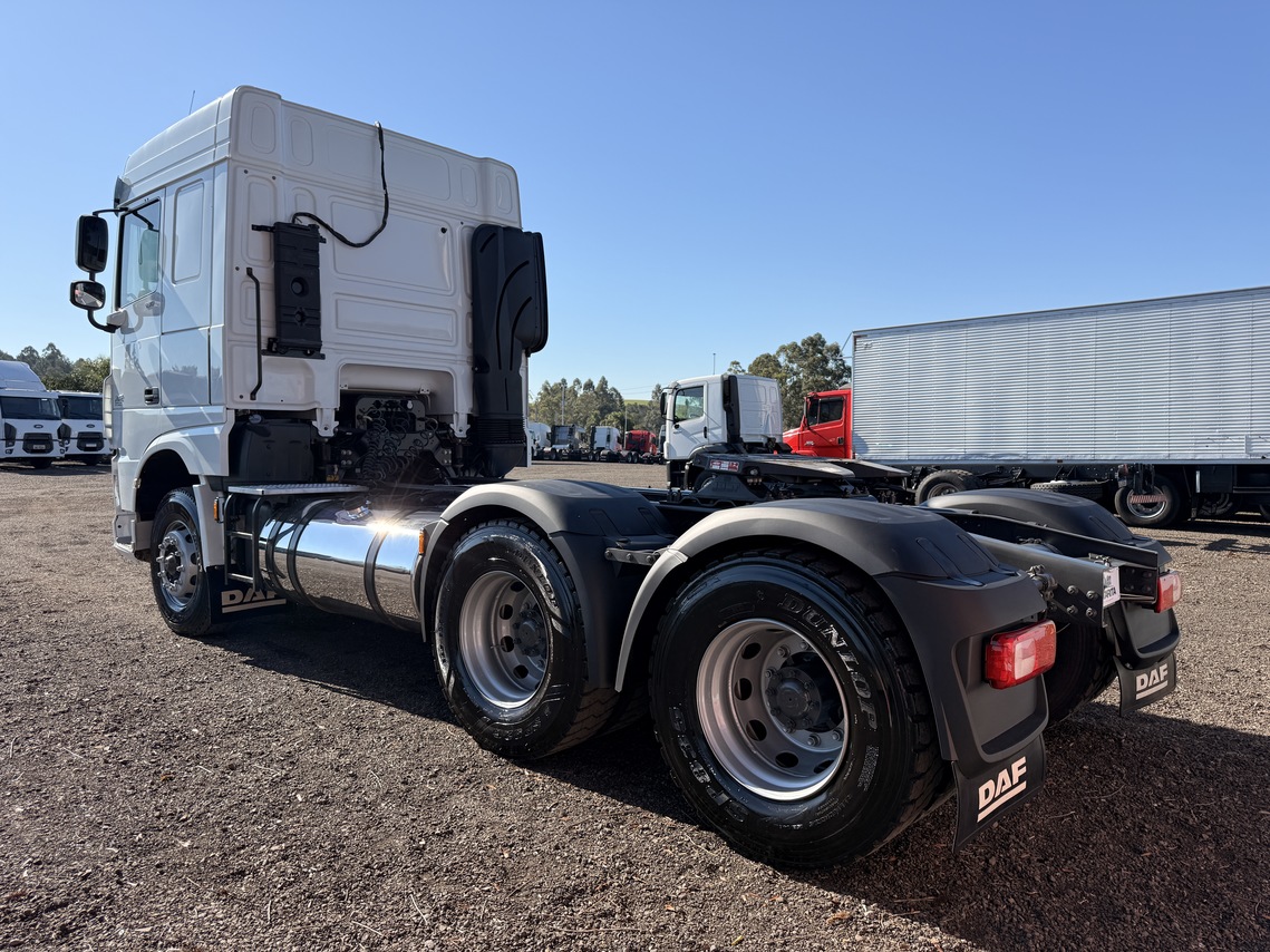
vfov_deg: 56.8
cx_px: 635
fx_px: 880
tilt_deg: -2.2
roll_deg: -1.0
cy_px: 476
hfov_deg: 71.6
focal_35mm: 24
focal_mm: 6.76
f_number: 1.78
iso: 80
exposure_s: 1/3145
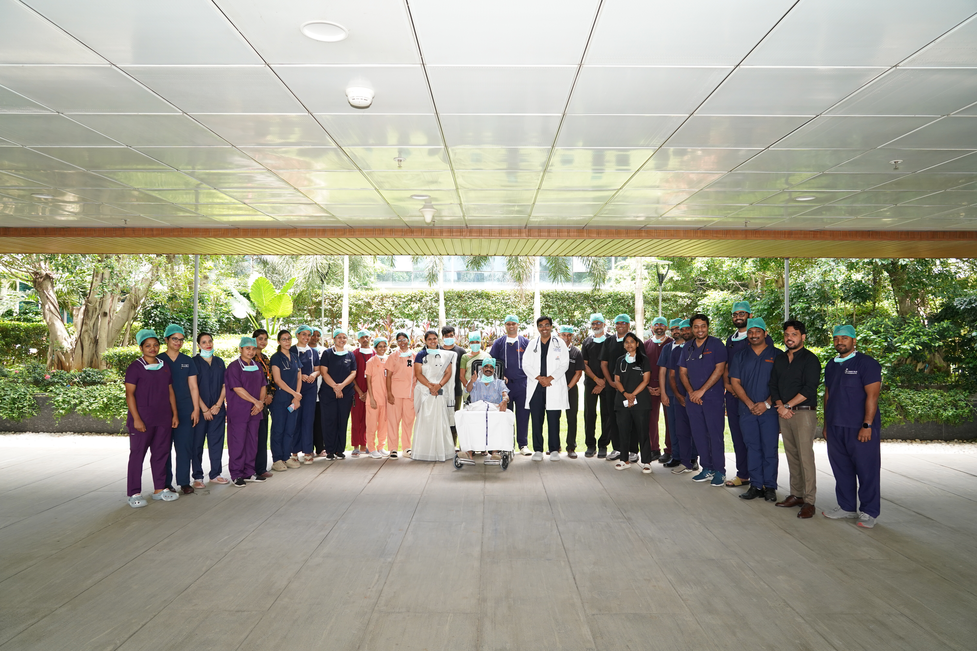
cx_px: 488
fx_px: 651
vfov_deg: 53.1
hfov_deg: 73.7
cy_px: 326
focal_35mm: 24
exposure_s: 1/125
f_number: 6.3
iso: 1000
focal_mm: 24
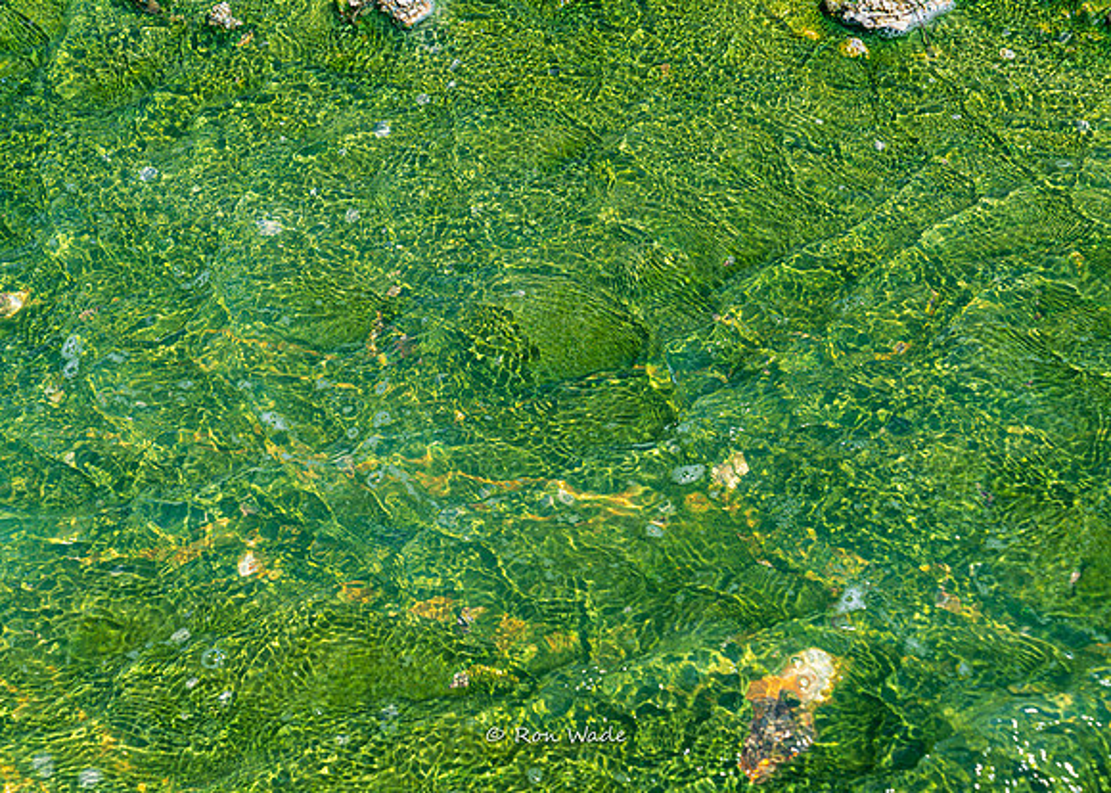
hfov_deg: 27.0
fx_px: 2314
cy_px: 396
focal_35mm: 73
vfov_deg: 19.4
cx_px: 577
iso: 100
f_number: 6.3
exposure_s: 1/400
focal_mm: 70
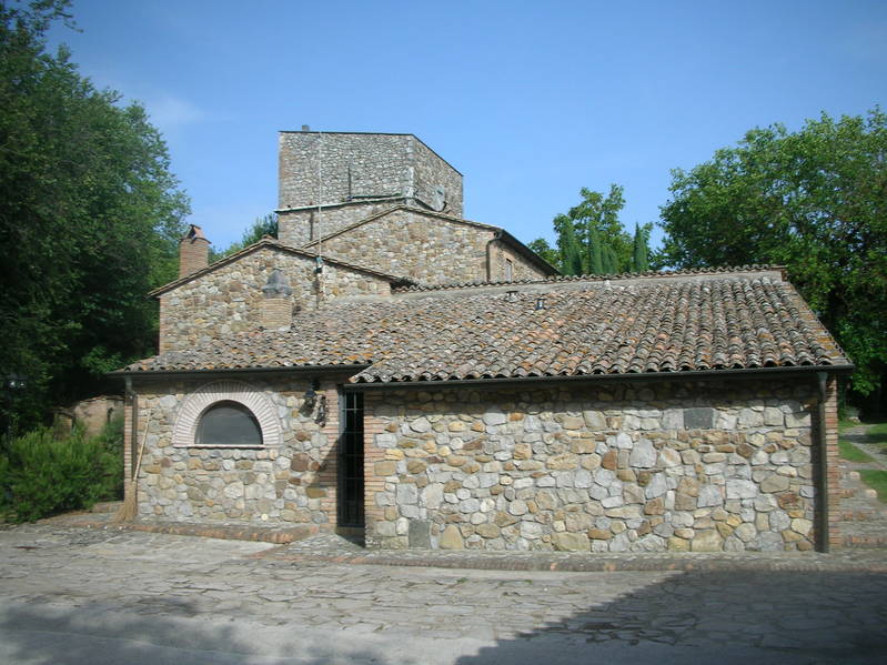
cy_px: 332
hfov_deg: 52.6
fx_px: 897
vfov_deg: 40.7
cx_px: 444
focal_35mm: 35
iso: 50
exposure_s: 1/93.2
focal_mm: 5.8
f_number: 8.5
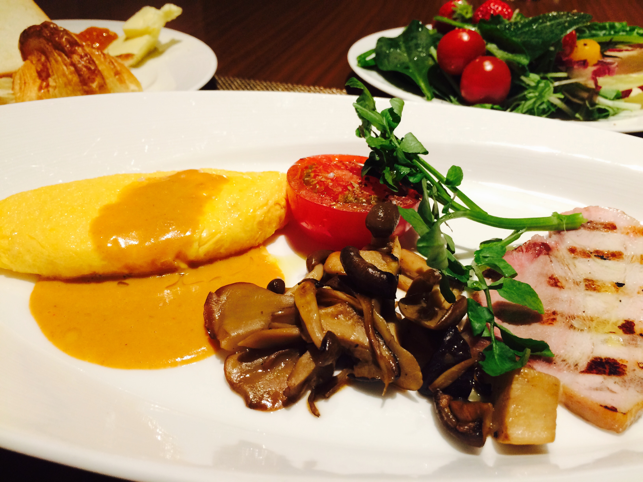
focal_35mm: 29
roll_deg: -1.9
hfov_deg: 61.7
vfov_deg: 48.2
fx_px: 539
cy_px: 241
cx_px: 322
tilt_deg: -34.7
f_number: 2.2
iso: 100
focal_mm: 4.15
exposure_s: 1/30
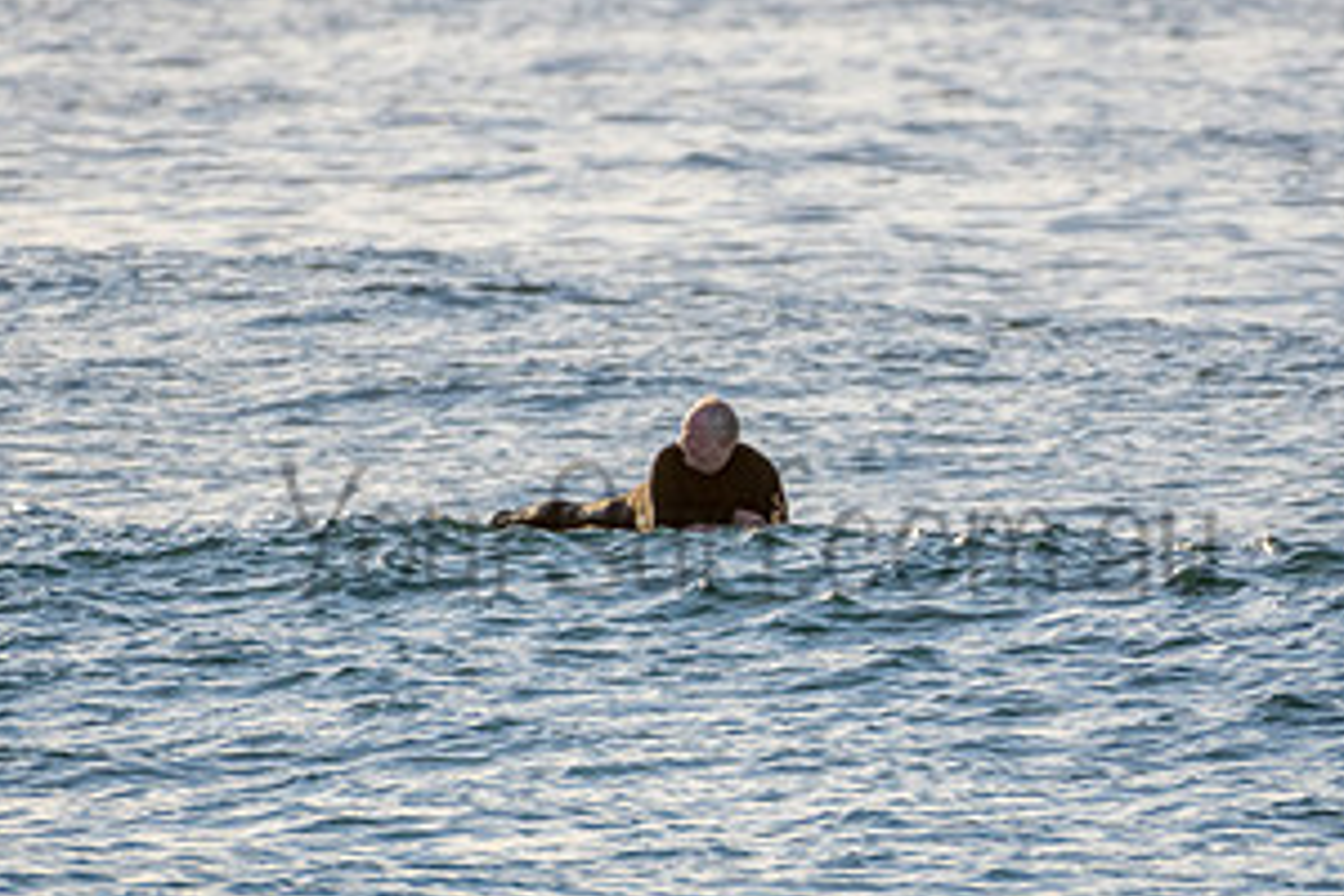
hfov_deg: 1.4
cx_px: 744
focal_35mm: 1449
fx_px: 54092
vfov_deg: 0.9
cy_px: 491
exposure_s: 1/1250
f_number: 5.6
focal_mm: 500
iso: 250
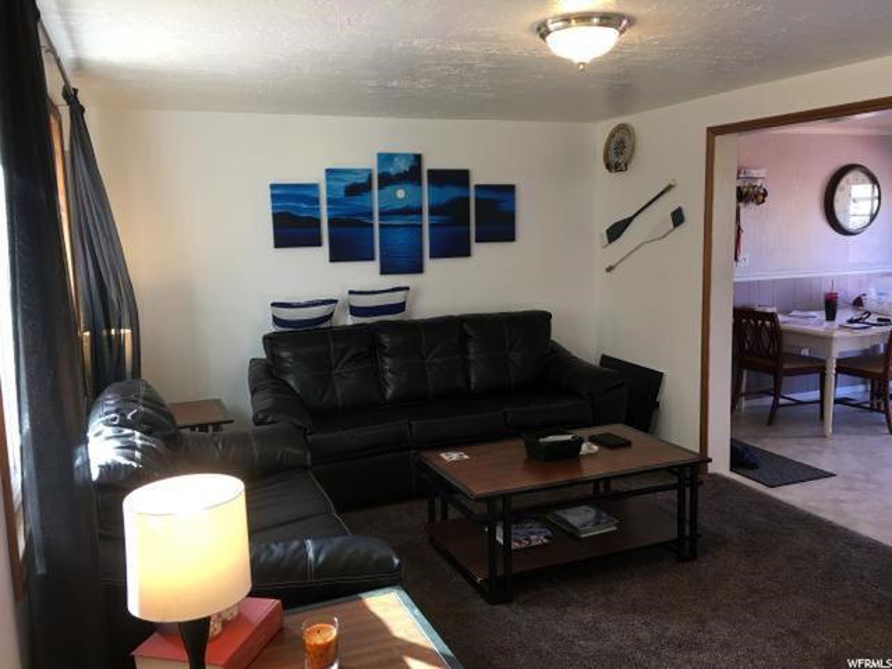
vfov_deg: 48.2
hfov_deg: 61.7
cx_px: 446
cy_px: 334
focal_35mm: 29
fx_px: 747
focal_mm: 4.15
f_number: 2.2
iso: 40
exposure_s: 1/30
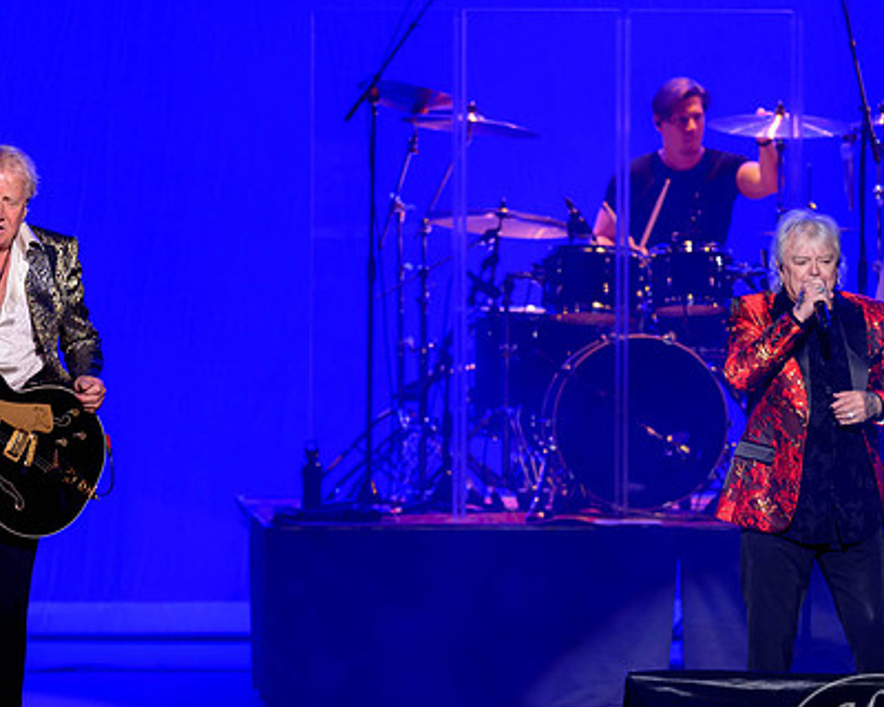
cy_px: 435
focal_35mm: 426
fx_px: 11145
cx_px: 374
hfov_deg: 4.5
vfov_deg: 3.6
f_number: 4
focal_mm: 300
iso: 1800
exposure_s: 1/200
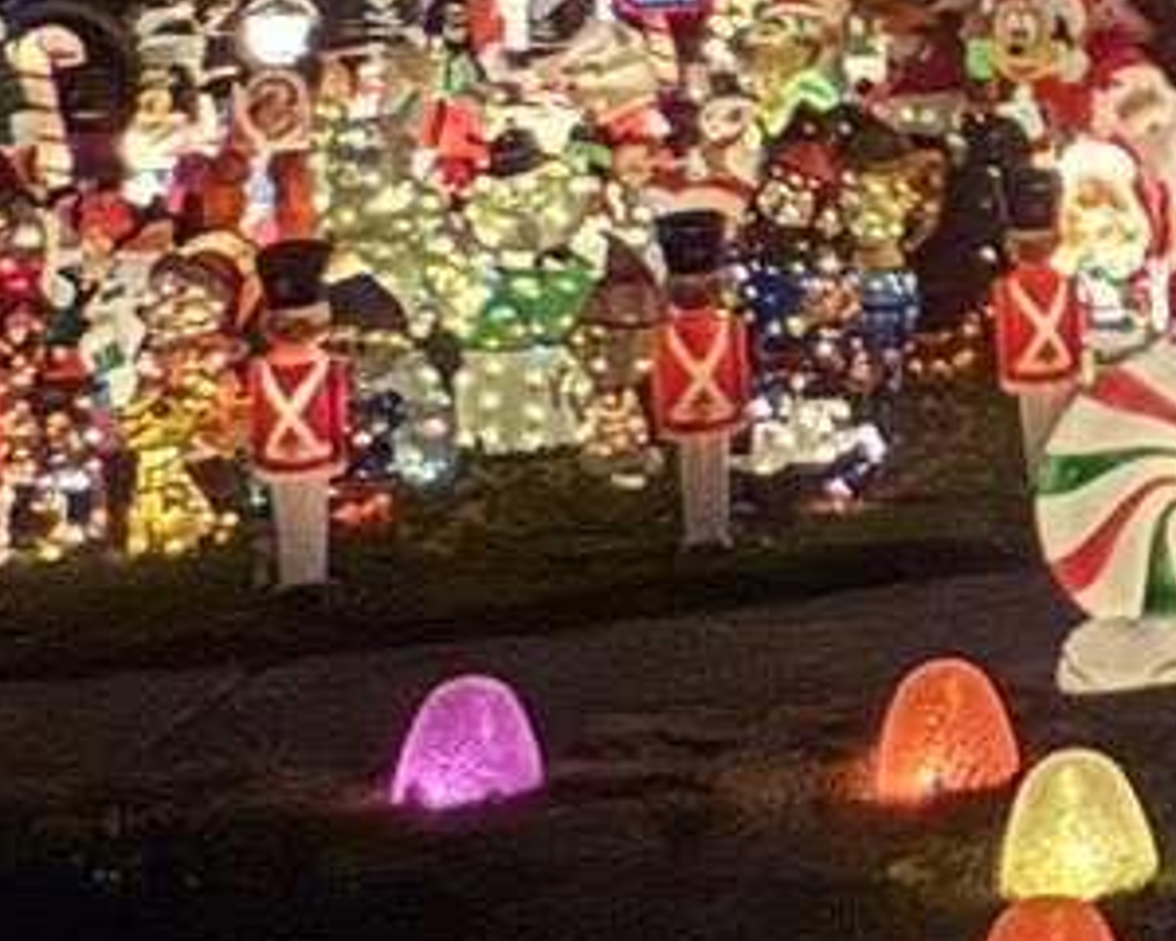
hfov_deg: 13.4
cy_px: -222
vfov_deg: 12.8
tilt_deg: +1.4
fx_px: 4072
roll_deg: +0.9
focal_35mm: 117
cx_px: 2548
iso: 500
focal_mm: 2.22
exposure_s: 1/20
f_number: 2.2
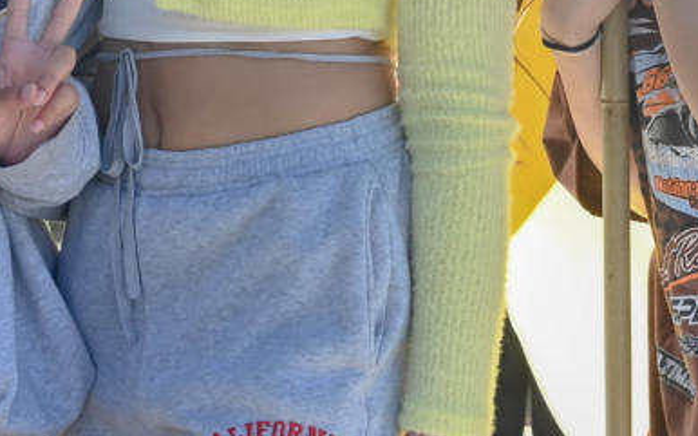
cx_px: 560
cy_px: -76
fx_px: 2187
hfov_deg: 18.0
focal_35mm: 115
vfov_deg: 11.2
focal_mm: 29
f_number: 4
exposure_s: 1/800
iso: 640
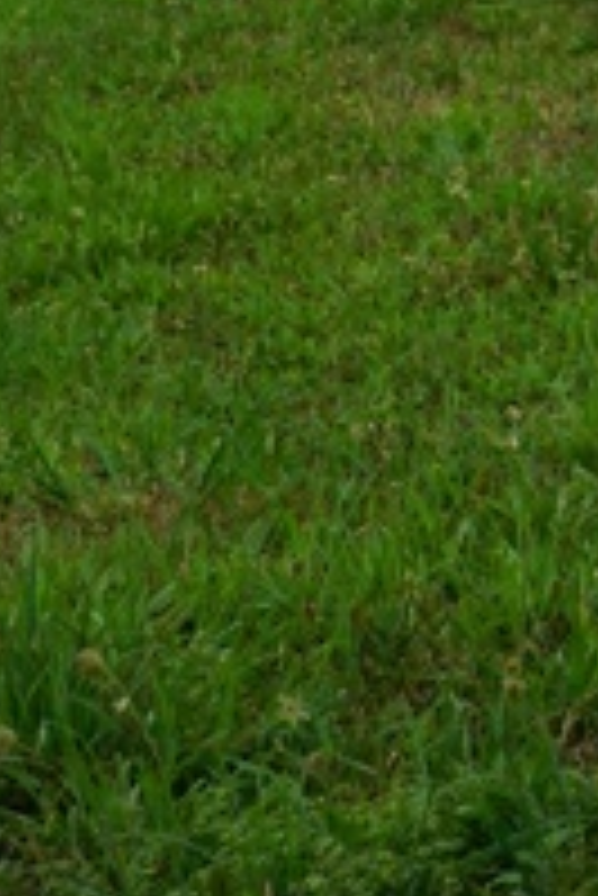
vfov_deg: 6.6
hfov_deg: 4.6
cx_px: 1394
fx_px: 7216
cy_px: -1459
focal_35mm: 290
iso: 100
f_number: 9
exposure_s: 1/100
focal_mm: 31
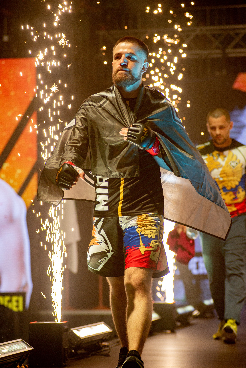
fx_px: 1383
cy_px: 184
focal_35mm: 135
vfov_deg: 15.2
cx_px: 123
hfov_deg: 10.2
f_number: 4
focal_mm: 135
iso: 2000
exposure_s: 1/640
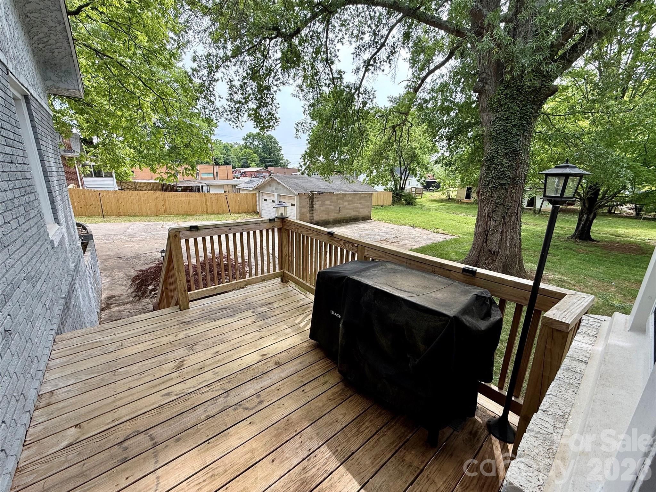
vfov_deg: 85.7
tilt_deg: -15.3
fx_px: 265
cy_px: 246
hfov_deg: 102.1
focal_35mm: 14
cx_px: 328
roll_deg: -1.0
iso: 50
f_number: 2.2
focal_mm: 2.22
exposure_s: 1/297
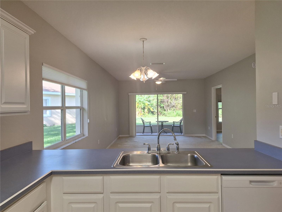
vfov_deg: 58.9
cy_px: 106
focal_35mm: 23
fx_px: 187
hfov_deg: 73.9
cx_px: 141
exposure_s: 1/120
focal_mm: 5.54
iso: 64
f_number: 1.8
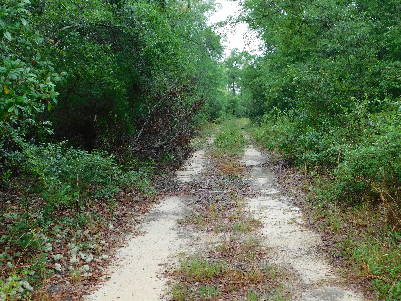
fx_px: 475
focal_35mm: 41
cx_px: 193
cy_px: 140
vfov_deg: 35.1
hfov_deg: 45.8
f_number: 3.5
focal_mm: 6.3
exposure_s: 1/160
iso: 125
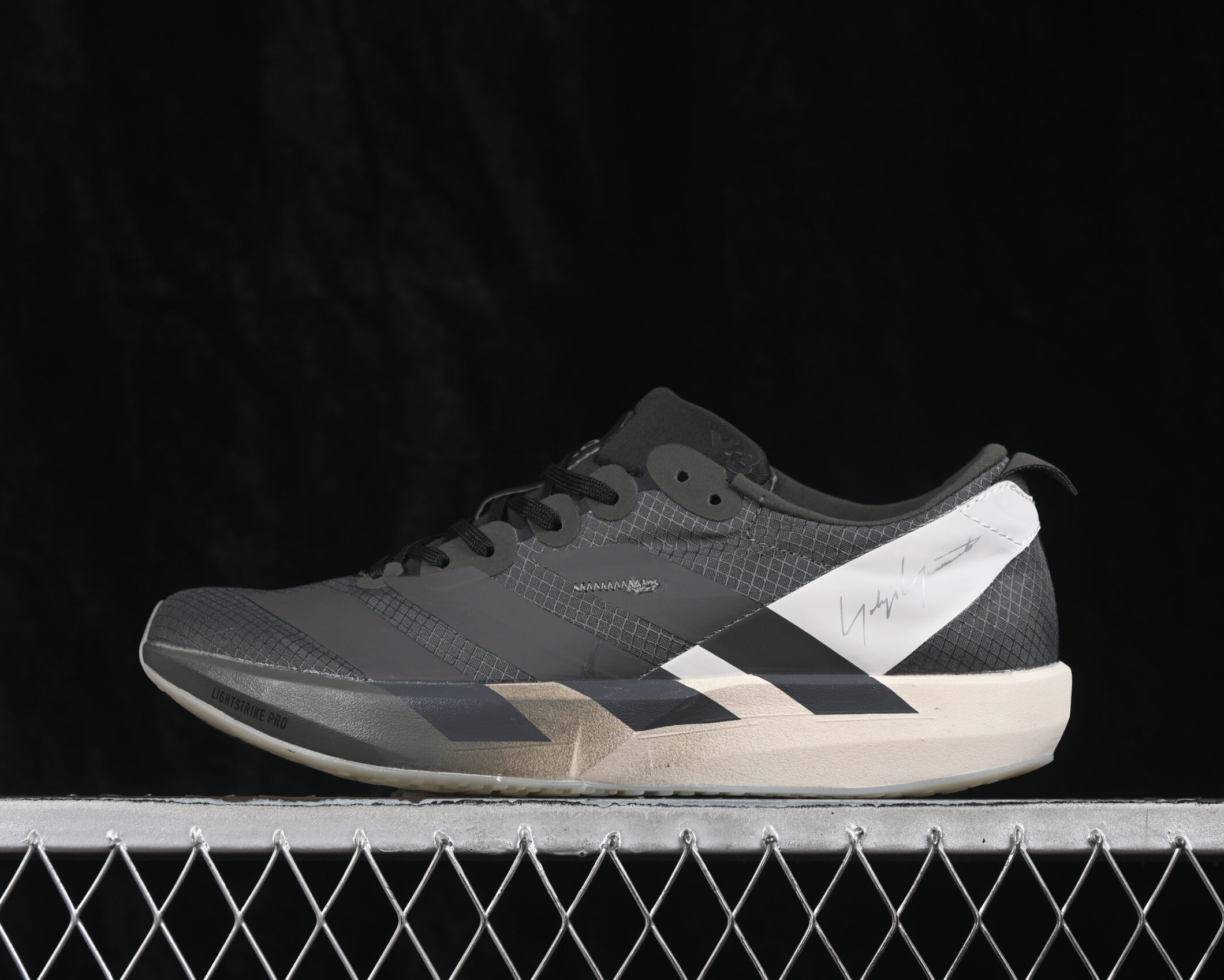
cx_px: 608
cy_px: 489
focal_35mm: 85
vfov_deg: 18.1
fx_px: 3079
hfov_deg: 22.5
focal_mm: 50
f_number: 7.1
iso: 160
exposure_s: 1/60
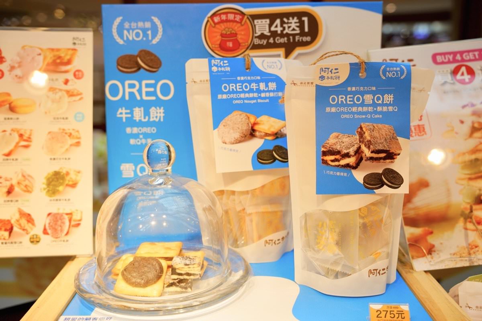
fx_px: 538
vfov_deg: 33.2
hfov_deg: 48.2
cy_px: 160
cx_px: 241
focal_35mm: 40
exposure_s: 1/160
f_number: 4
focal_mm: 40.2
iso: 100
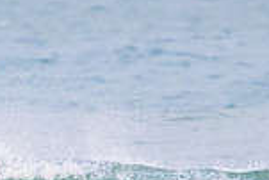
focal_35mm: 2450
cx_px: 80
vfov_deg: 0.6
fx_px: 18324
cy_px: 277
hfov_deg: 0.8
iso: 5000
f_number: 11
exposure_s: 1/2000
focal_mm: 610
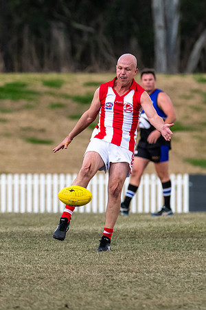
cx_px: 91
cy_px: 150
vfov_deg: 2.6
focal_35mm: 808
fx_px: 6932
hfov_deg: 1.7
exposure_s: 1/1600
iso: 2200
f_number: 6
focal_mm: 380
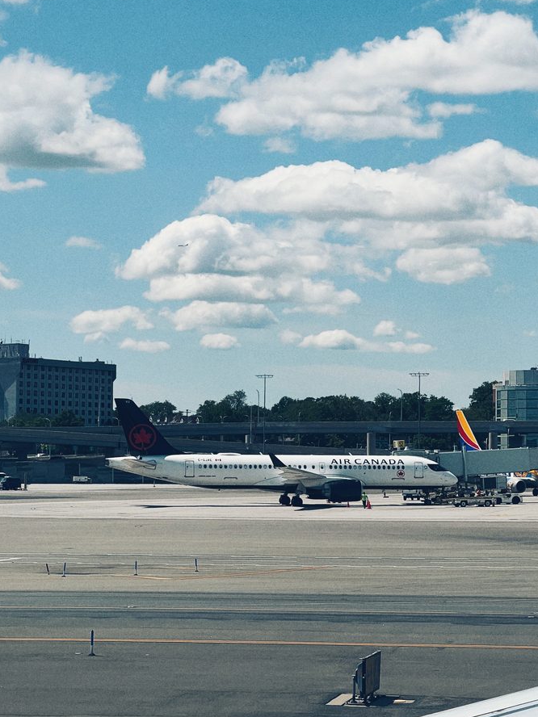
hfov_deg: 14.2
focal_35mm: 104
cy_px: 369
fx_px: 2155
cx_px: 336
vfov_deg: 18.9
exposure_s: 1/1429
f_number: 2.8
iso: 32
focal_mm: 9
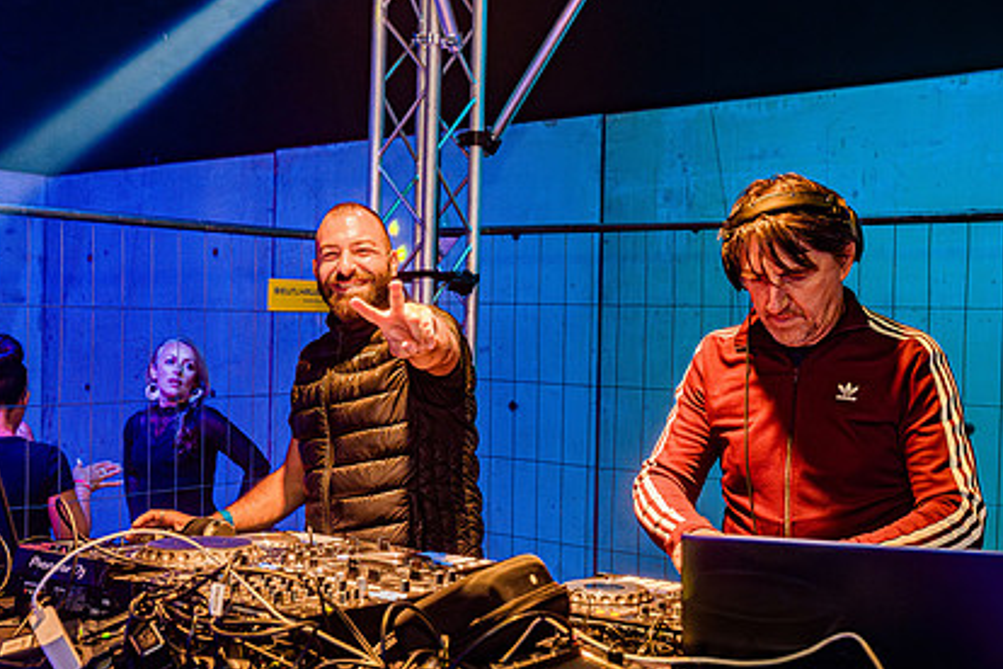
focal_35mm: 49
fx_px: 1365
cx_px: 511
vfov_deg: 27.5
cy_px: 345
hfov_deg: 40.3
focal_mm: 35
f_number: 4
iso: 3200
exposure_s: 1/100
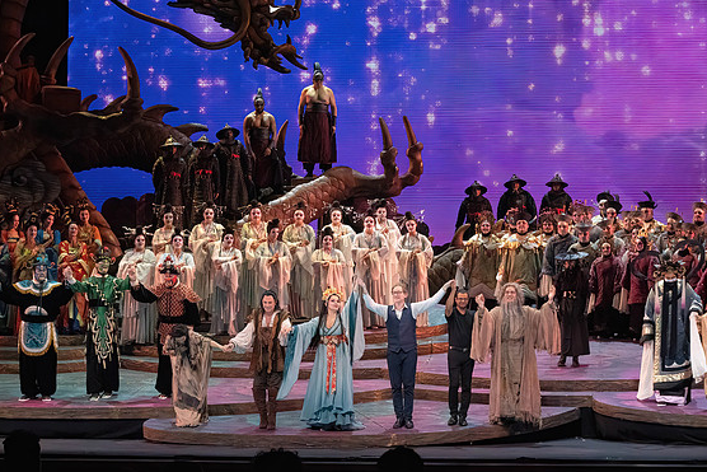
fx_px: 1925
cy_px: 233
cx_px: 355
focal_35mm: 98
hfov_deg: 20.8
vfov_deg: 14.0
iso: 20000
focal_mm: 94
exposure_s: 1/1000
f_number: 10
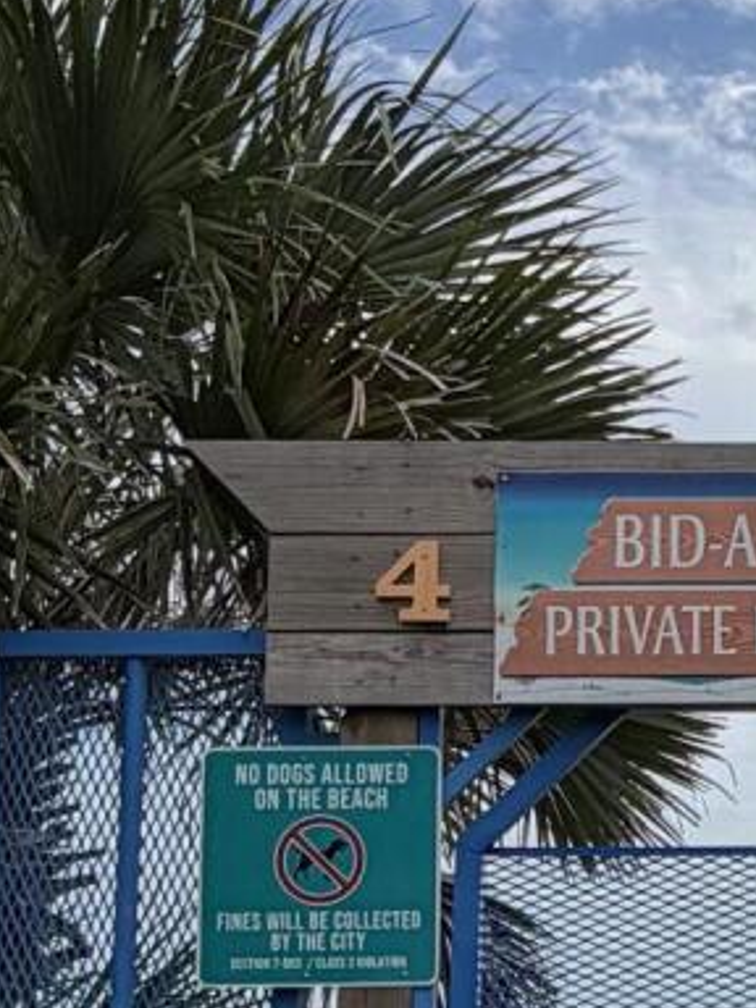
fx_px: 2126
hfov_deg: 19.2
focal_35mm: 73
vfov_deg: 26.3
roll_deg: +0.7
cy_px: 759
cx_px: 866
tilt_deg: +7.9
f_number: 2.2
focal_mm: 2.22
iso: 20
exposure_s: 1/1901
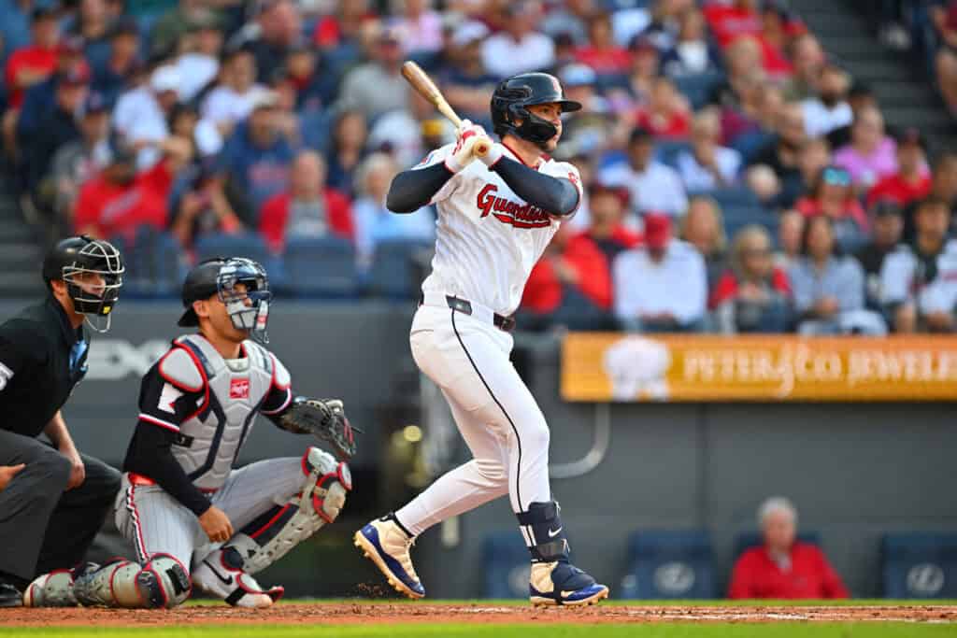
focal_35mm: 400
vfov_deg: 3.4
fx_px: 10634
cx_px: 478
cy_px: 319
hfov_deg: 5.2
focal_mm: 400
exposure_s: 1/2000
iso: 720
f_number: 2.8
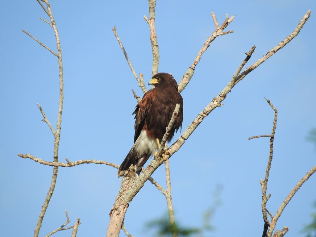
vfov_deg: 1.9
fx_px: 7303
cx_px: 158
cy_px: 118
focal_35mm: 800
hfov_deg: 2.5
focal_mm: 143.3
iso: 100
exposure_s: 1/500
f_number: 5.6
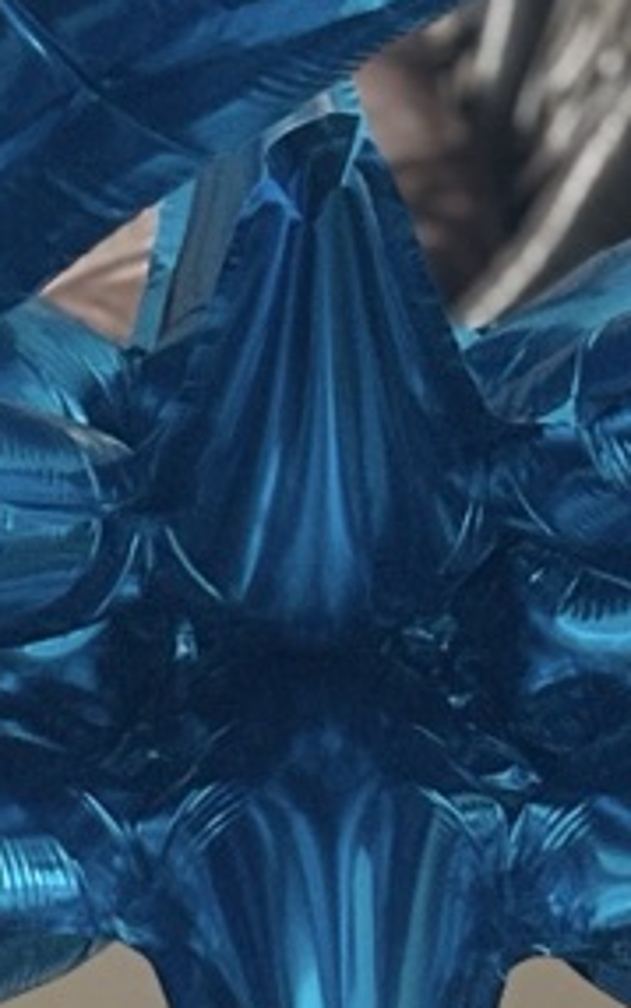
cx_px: -1086
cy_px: -14
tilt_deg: -0.7
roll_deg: -2.8
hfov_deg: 4.2
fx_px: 8466
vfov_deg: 6.8
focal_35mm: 308
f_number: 1.6
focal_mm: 5.96
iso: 200
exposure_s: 1/40
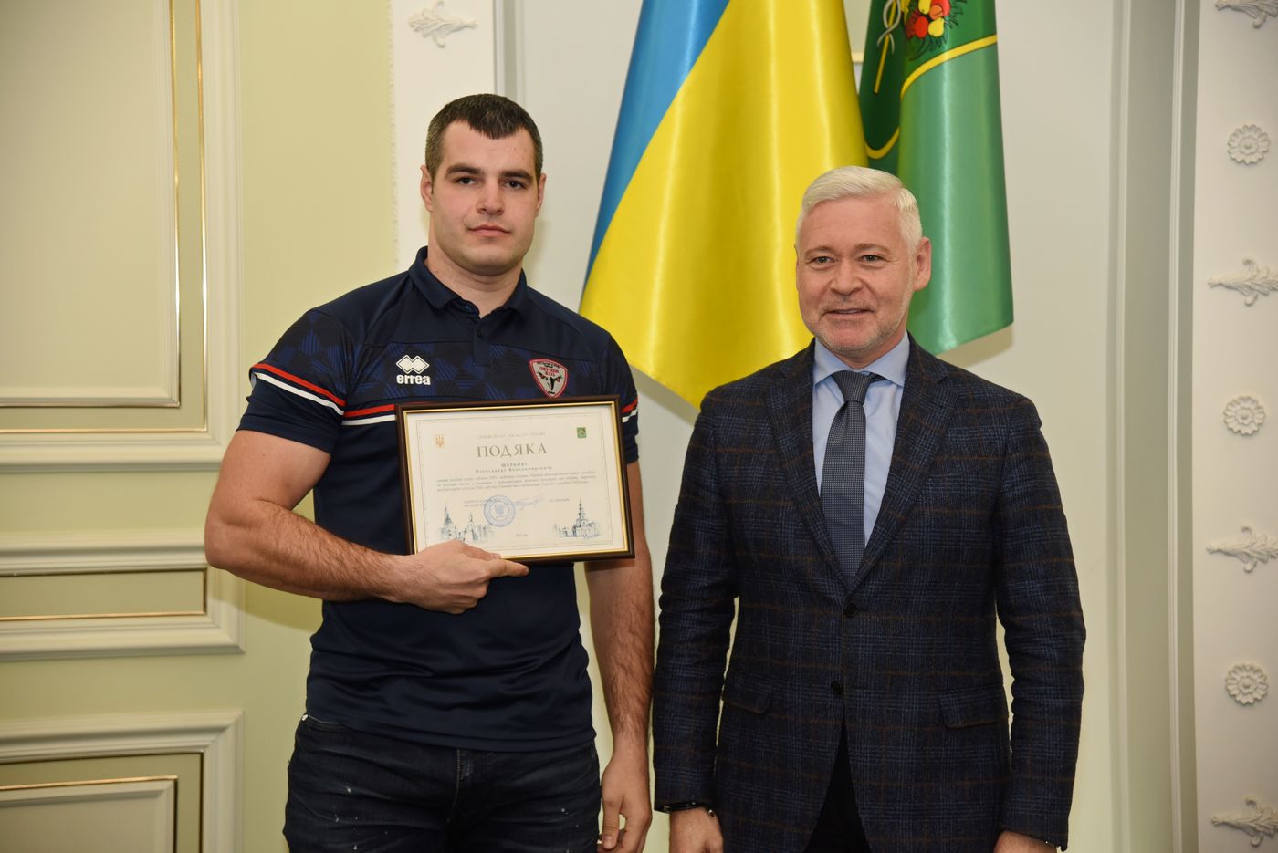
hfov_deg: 26.0
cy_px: 426
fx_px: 2770
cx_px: 639
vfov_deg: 17.5
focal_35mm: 78
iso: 1000
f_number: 4
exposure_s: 1/200
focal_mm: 78
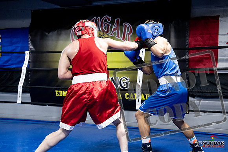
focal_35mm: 56
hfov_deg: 35.4
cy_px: 76
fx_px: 357
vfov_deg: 24.0
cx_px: 111
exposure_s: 1/1000
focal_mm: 54
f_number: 2.8
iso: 6400
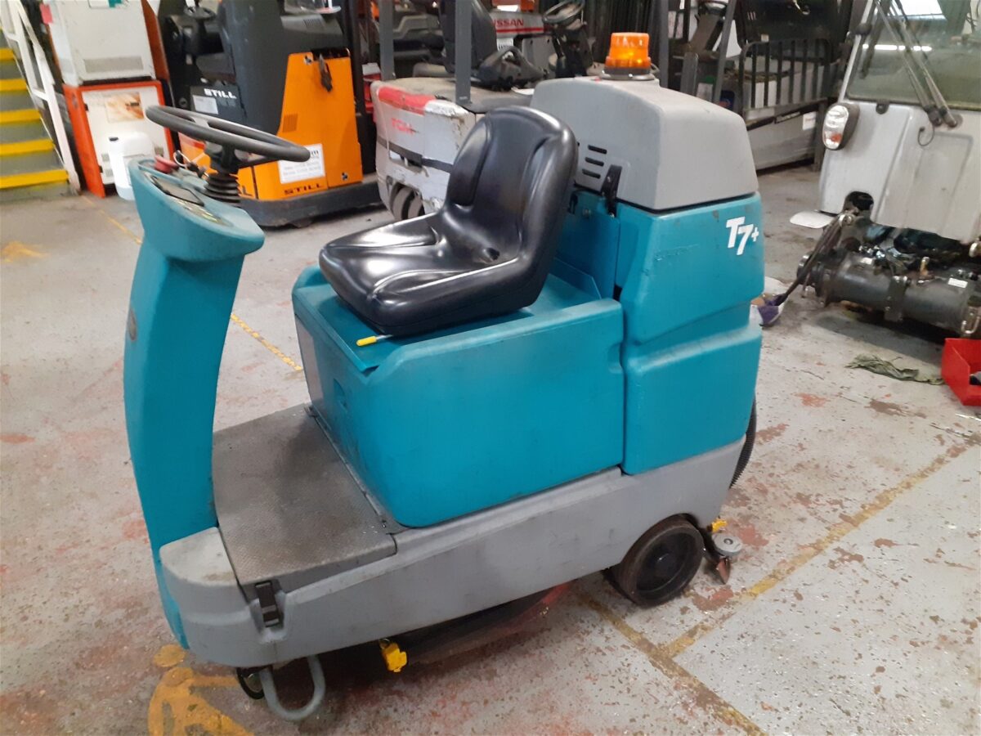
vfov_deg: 51.4
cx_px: 490
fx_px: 765
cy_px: 368
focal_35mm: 27
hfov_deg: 65.3
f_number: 1.9
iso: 400
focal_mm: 3.6
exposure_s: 1/25
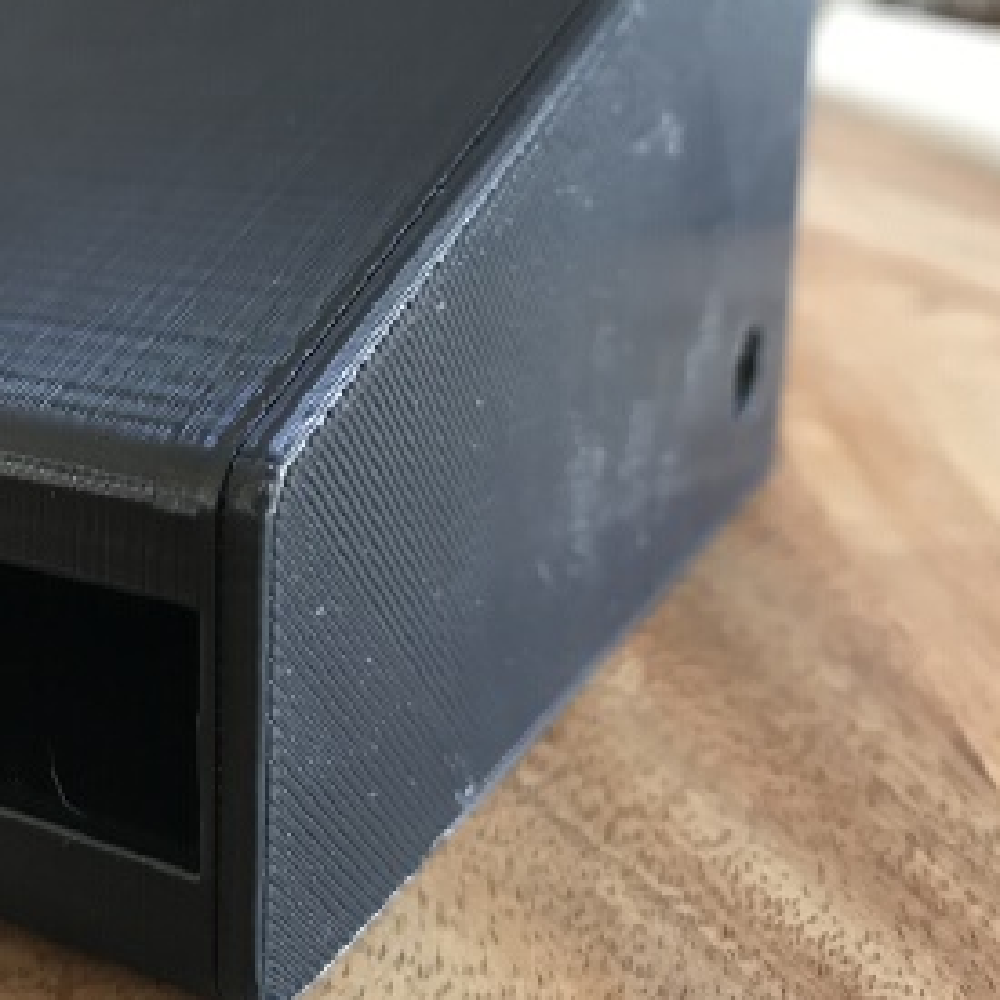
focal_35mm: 48
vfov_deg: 35.1
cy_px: 356
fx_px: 1569
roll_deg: +0.0
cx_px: 125
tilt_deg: -13.0
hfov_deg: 33.7
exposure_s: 1/15
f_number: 1.8
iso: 50
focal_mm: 3.99
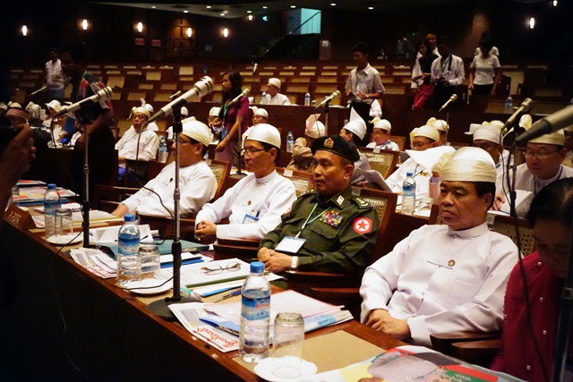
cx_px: 286
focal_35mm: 40
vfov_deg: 33.4
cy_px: 191
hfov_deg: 48.4
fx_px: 637
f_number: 2.8
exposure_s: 1/500
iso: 8000
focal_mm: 14.53
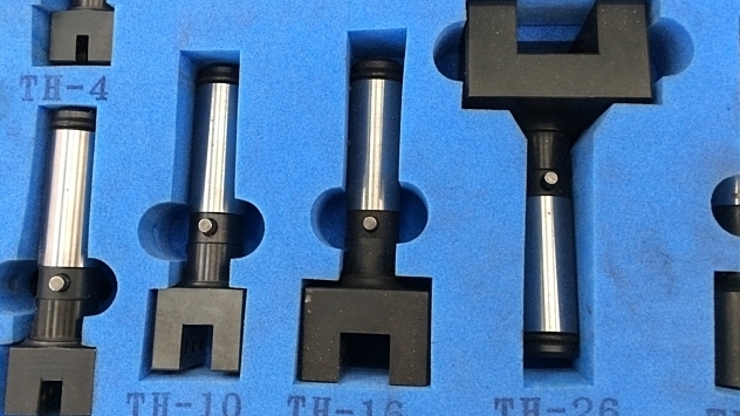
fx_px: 628
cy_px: 193
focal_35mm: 32
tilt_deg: -85.7
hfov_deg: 61.0
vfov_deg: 36.6
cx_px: 366
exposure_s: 1/30
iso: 125
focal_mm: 4.15
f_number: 2.2
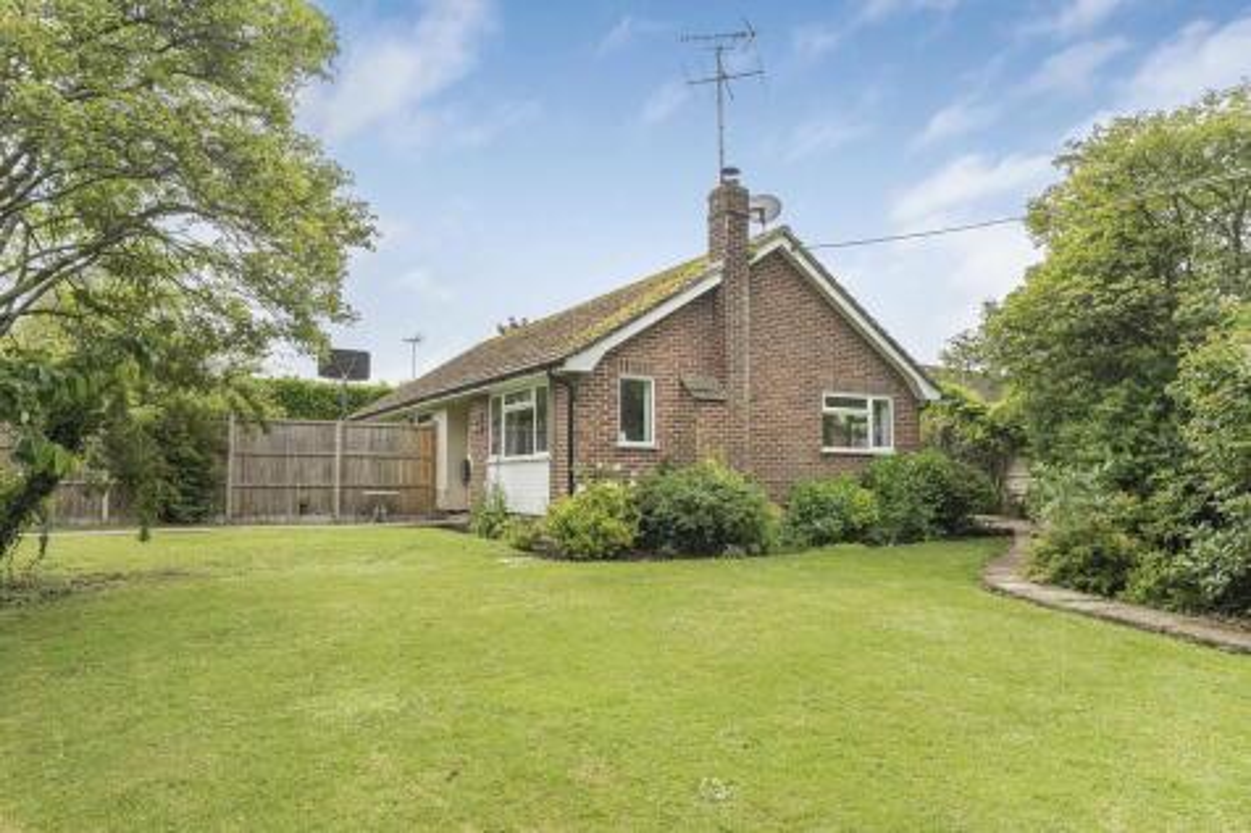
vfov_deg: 54.1
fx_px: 816
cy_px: 416
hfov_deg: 74.9
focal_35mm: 24
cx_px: 626
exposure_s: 1/250
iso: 640
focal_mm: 23.5
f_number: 8
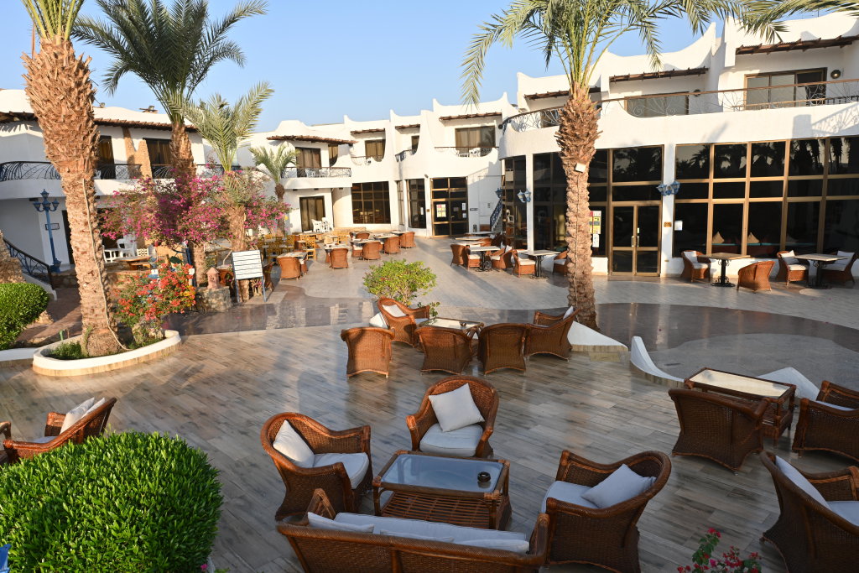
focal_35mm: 24
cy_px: 286
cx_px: 430
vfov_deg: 53.1
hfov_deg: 73.7
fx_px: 573
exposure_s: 1/160
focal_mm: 24
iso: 125
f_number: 10
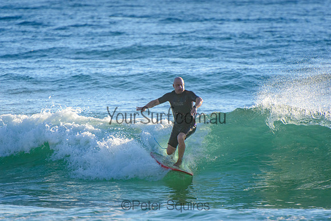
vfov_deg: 2.3
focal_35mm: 600
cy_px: 110
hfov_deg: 3.4
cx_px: 166
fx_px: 5518
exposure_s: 1/2500
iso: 640
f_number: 5.6
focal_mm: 400
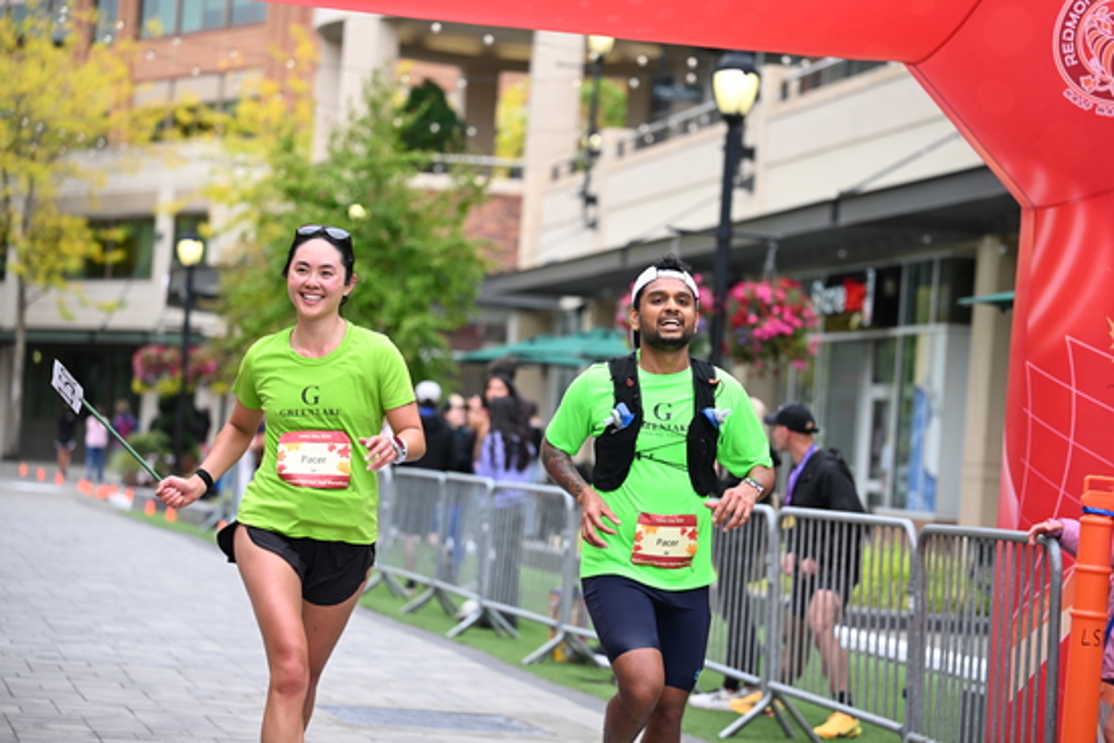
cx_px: 557
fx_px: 2971
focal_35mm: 96
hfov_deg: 21.2
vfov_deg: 14.3
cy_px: 372
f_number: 2.8
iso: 800
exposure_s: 1/2000
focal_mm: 96
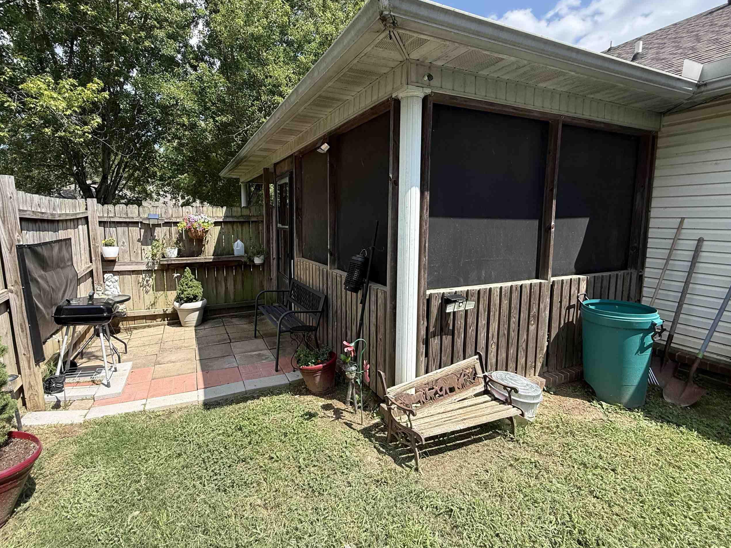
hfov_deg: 90.9
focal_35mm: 17
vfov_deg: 74.6
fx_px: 359
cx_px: 341
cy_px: 257
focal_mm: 2.22
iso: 64
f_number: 2.2
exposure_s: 1/709
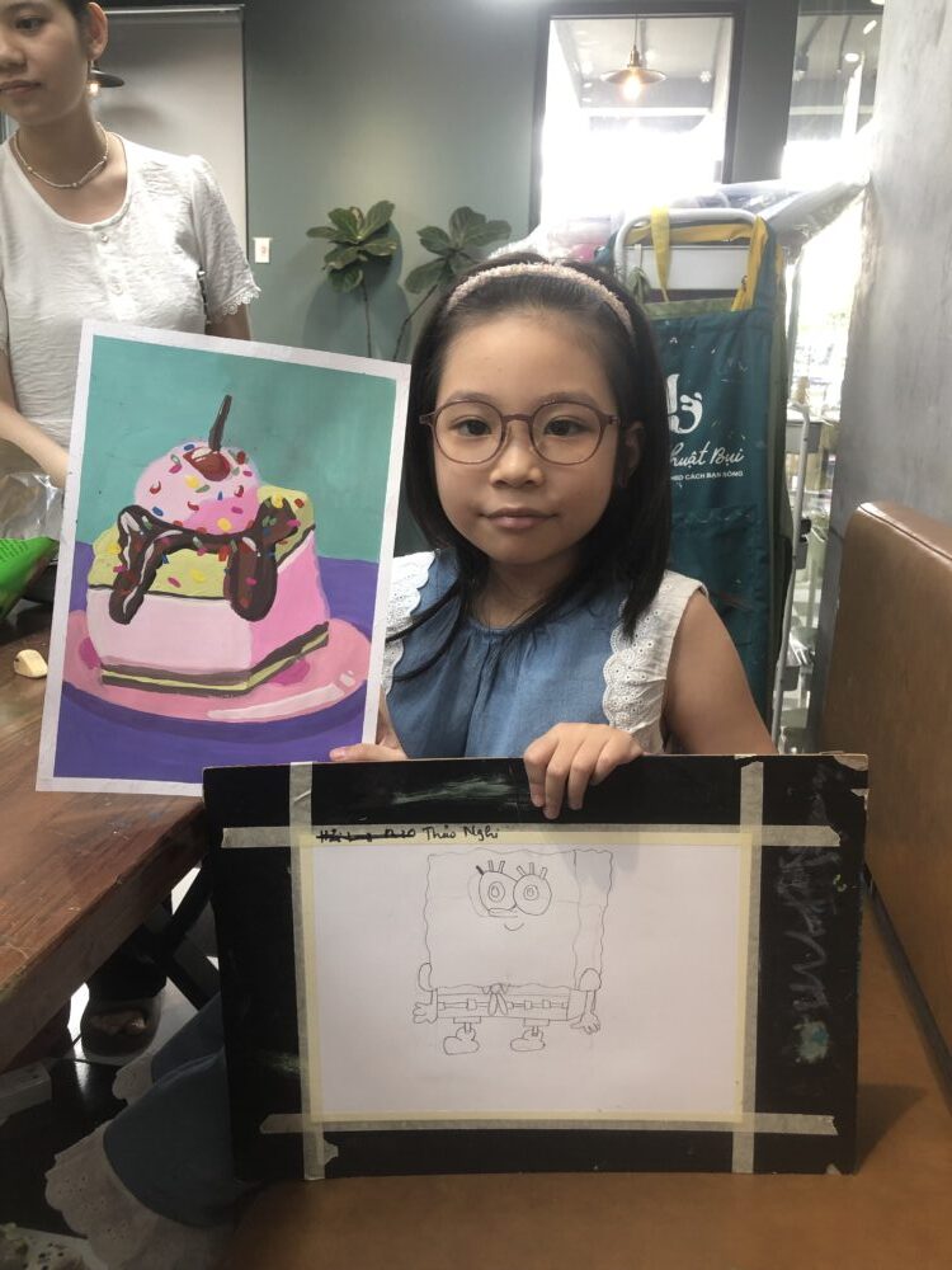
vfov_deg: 63.4
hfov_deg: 49.7
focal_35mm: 28
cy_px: 635
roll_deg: -2.4
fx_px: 1027
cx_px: 476
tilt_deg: -14.5
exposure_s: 1/33
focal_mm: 3.99
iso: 25
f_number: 1.8
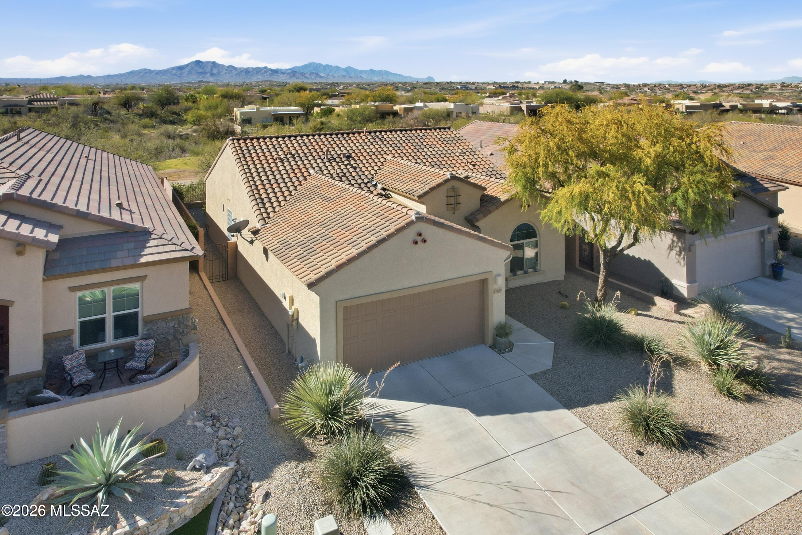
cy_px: 268
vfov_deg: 57.2
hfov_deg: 78.6
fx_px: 490
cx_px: 401
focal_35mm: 22
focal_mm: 8.4
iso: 110
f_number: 2.8
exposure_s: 1/1500
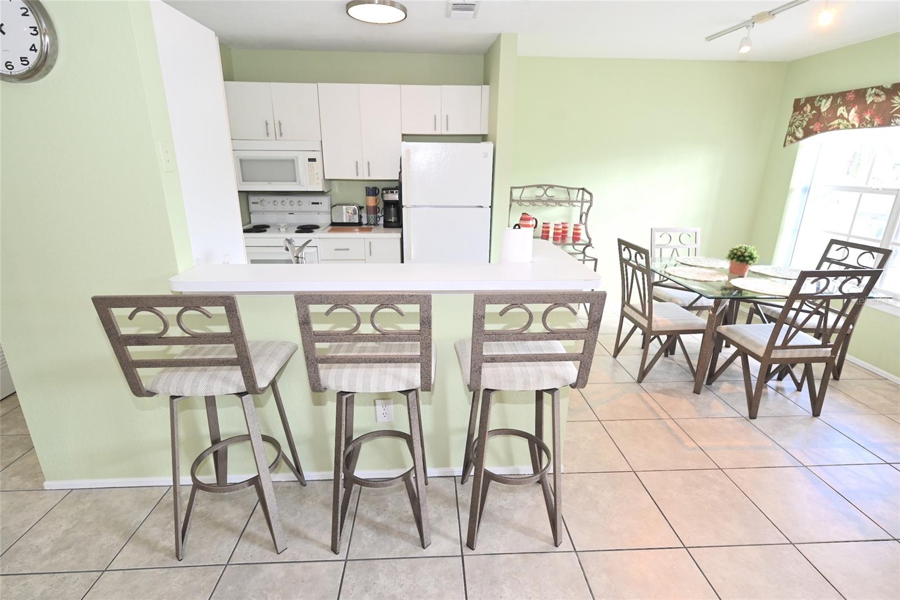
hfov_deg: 91.6
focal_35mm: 18
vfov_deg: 68.9
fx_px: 437
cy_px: 300
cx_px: 450
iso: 220
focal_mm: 17.5
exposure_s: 1/60
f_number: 4
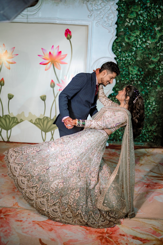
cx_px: 82
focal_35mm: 35
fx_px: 238
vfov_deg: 54.4
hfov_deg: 37.9
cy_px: 122
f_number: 1.4
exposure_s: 1/400
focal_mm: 35
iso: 400
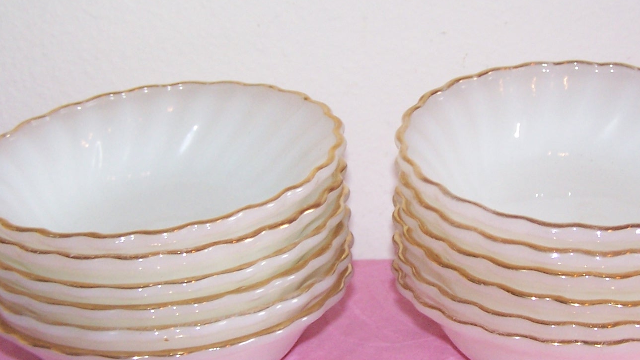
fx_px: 1256
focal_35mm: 74
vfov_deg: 16.3
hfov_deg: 28.5
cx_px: 397
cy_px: 232
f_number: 2.8
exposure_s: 1/60
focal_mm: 6.3
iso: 140
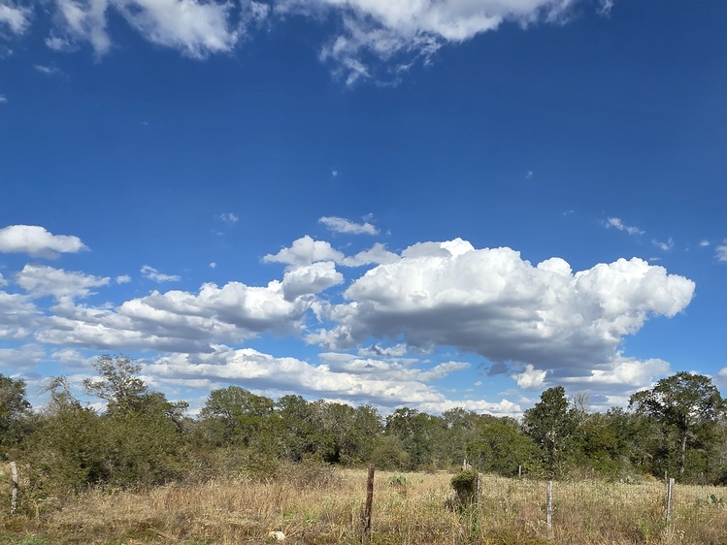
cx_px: 446
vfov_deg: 52.4
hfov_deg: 68.5
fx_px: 525
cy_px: 411
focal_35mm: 25
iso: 50
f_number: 2.2
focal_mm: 2.2
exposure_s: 1/2643
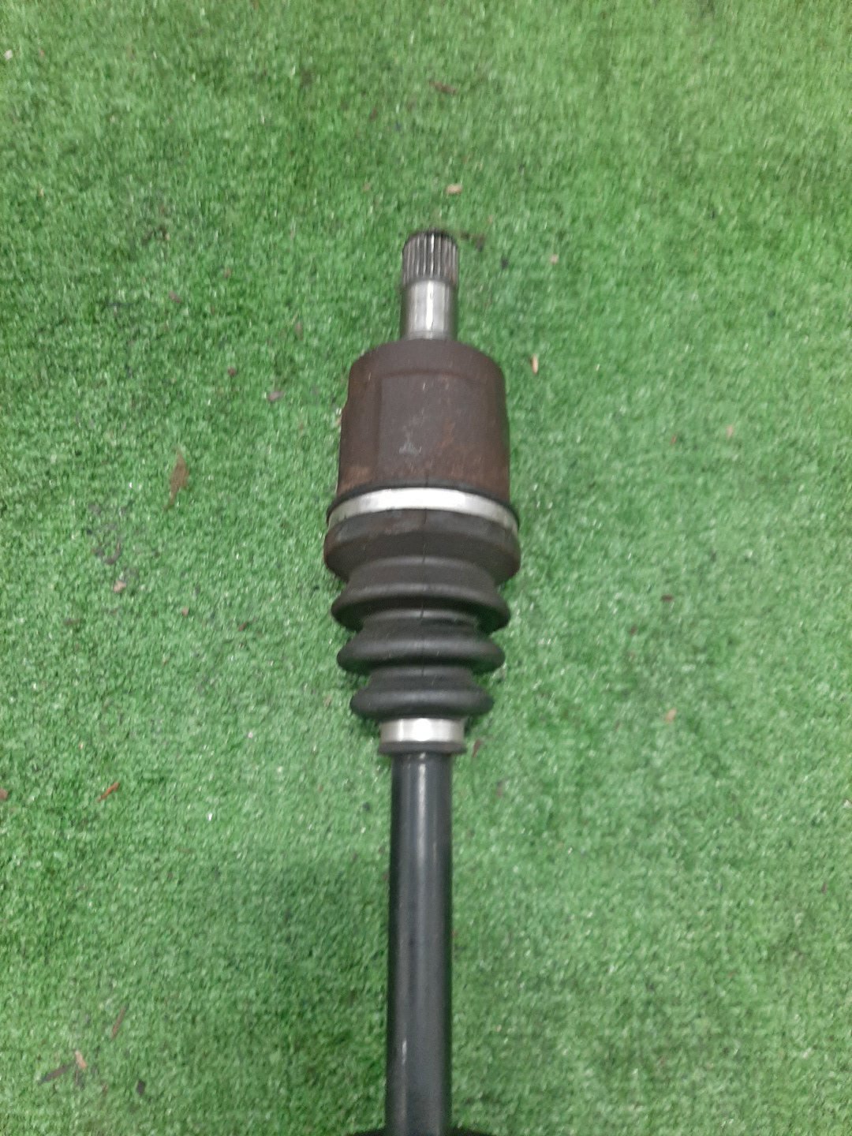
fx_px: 853
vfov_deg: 67.3
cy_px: 568
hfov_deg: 53.1
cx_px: 426
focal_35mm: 26
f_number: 1.7
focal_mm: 3.93
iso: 185
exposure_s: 1/25
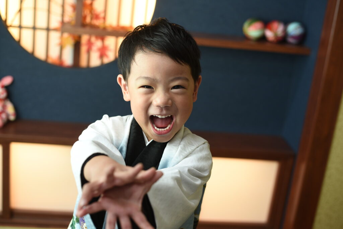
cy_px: 114
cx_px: 172
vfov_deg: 27.0
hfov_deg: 39.6
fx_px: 477
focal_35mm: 50
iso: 640
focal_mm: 50
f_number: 2.8
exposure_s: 1/200
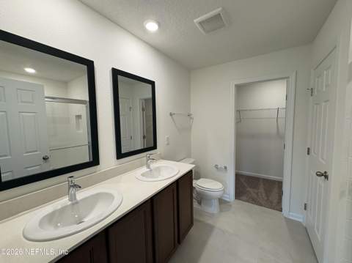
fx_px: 142
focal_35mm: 14
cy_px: 132
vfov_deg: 85.6
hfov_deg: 102.1
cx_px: 176
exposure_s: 1/120
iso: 160
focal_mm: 2.22
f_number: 2.2
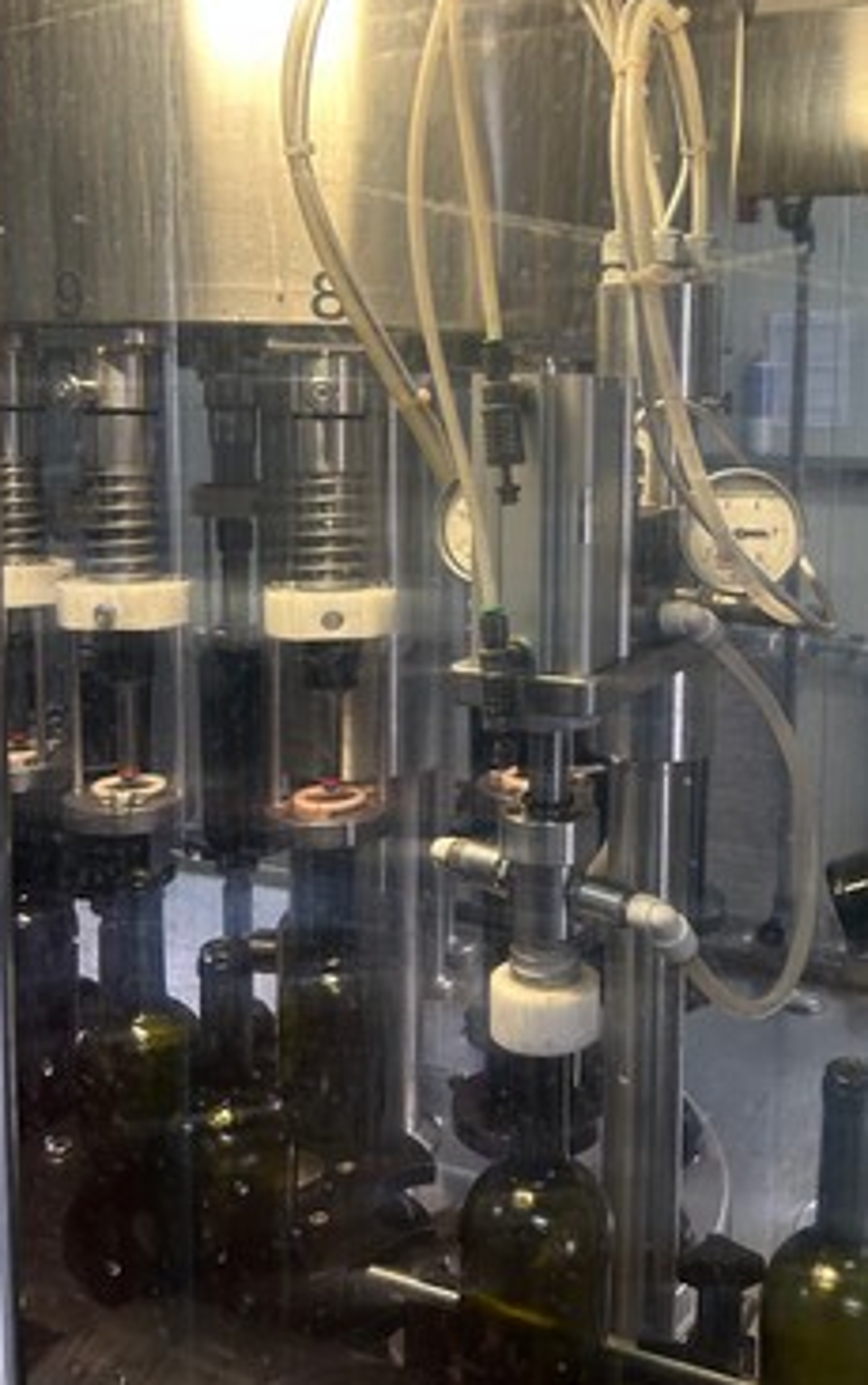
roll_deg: +0.3
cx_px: 596
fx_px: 1360
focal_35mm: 36
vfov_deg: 53.5
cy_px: 543
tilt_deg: -6.3
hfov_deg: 35.0
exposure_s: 1/50
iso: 100
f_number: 1.5
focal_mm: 5.7
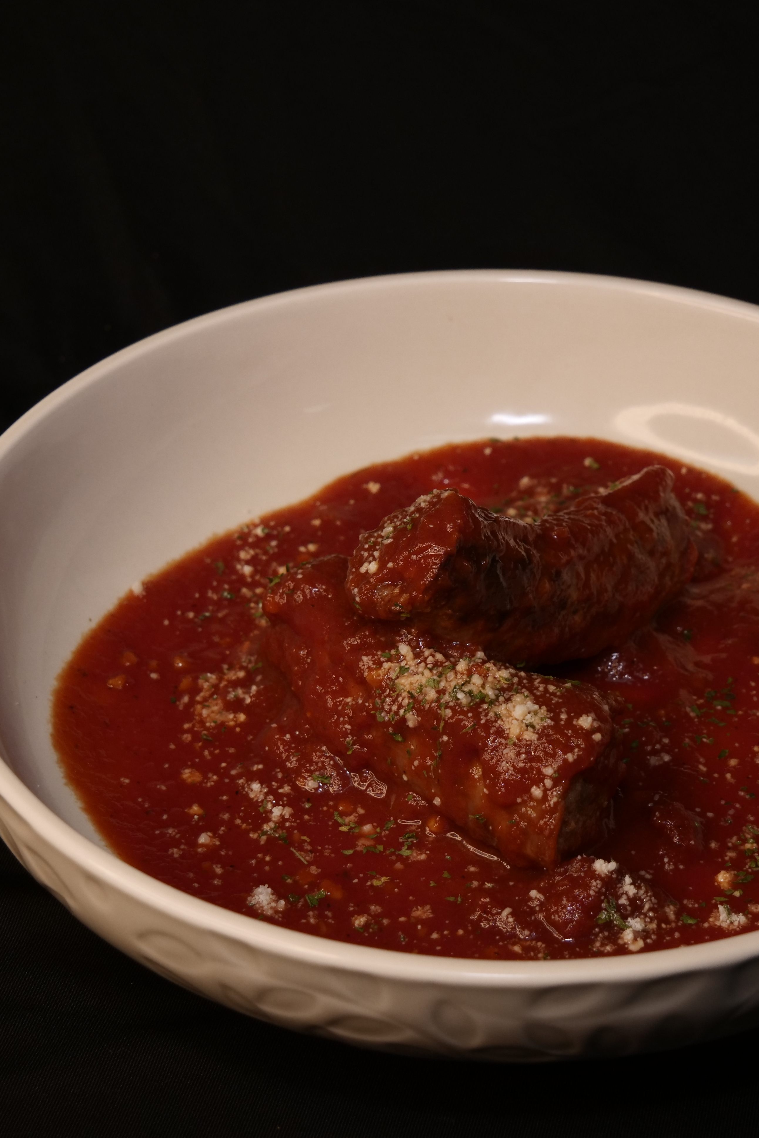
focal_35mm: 78
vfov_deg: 26.0
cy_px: 570
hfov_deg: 17.5
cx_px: 456
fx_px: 2466
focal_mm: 28
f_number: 5
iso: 400
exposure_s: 1/250
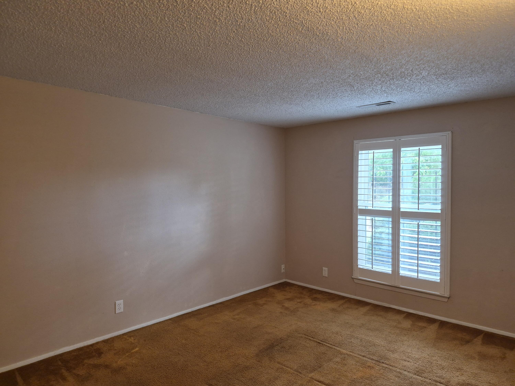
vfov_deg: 58.9
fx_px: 342
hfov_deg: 73.9
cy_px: 193
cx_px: 258
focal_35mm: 23
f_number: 1.8
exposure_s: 1/120
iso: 250
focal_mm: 5.4
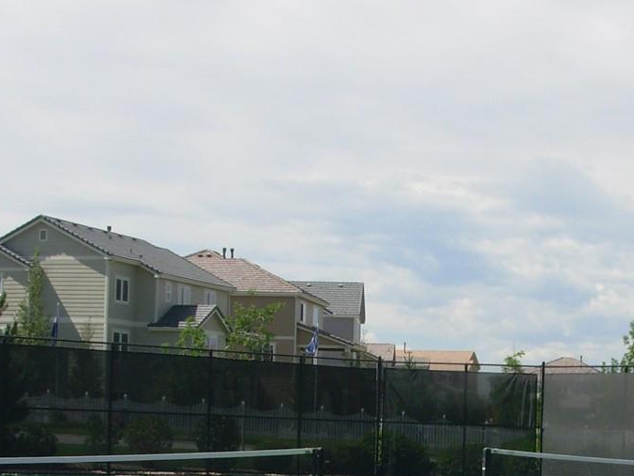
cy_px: 517
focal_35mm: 90
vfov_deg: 16.0
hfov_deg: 21.6
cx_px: 484
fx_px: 1648
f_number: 4.9
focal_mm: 6.3
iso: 50
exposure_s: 1/497
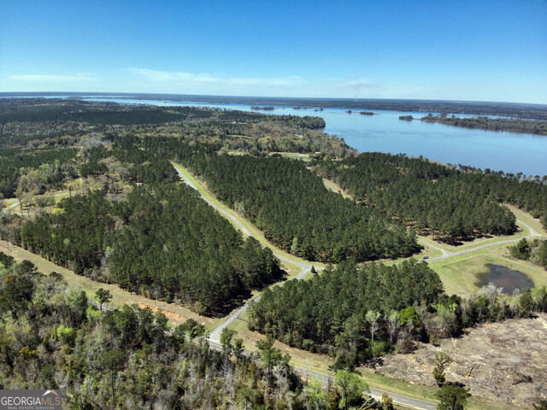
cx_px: 274
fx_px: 379
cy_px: 205
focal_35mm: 24
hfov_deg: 71.6
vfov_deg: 56.8
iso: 100
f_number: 2.8
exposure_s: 1/1000
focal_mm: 4.4
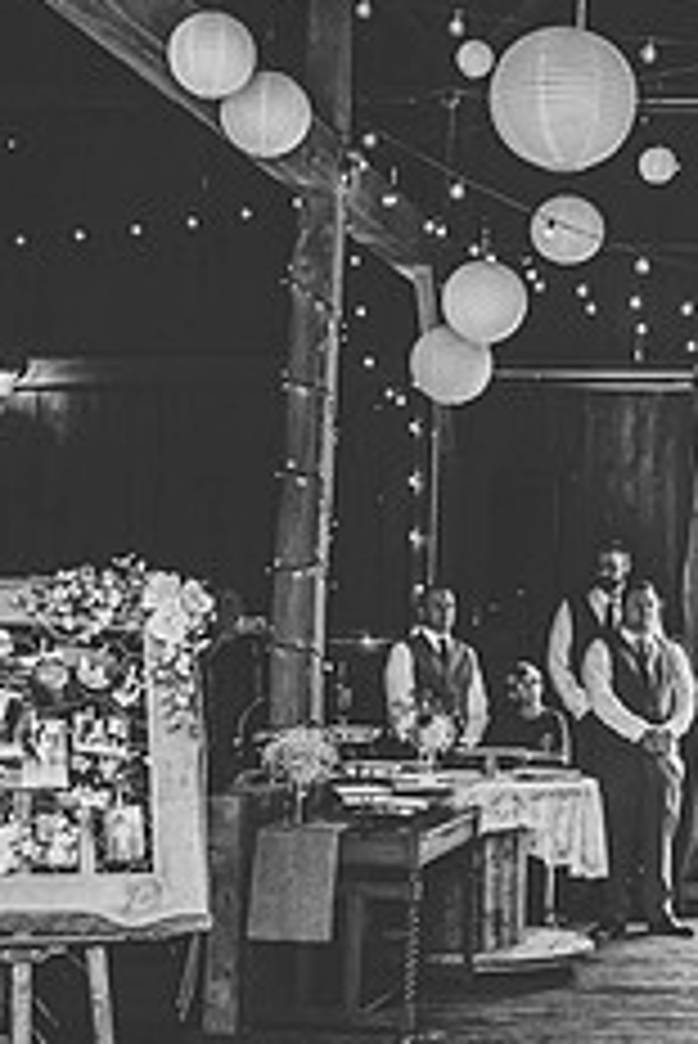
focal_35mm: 70
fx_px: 2033
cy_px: 344
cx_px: 887
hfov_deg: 18.3
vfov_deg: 28.6
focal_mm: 28
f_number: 2.8
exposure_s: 1/400
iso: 400
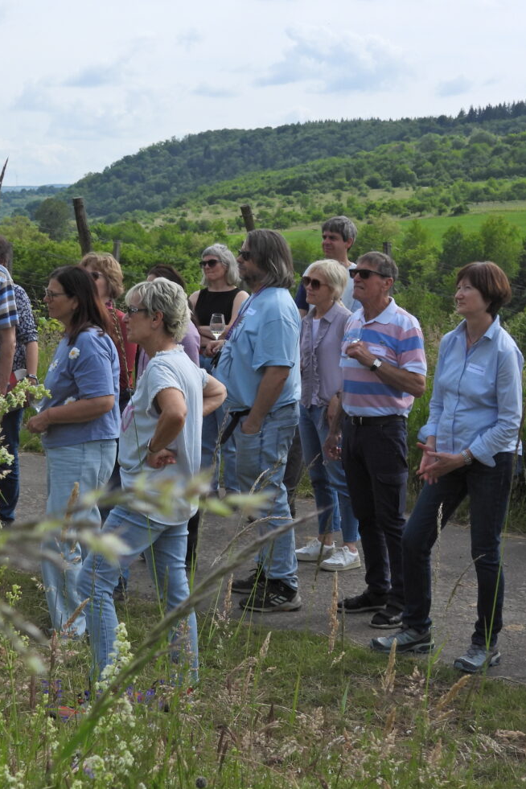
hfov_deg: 19.4
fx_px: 1534
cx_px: 154
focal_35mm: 70
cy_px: 392
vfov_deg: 28.8
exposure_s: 1/1600
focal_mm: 8.9
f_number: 3.5
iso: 100
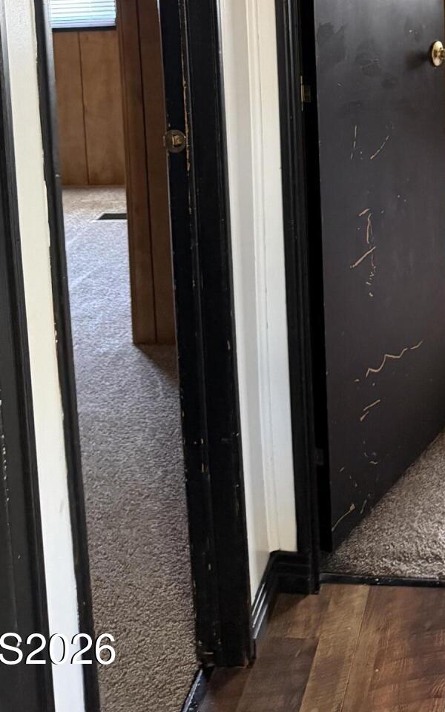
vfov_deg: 34.2
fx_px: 1028
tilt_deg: -3.5
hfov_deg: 23.7
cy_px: -24
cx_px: 402
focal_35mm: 53
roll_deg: +1.3
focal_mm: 6.76
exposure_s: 1/39
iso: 1000
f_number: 1.78
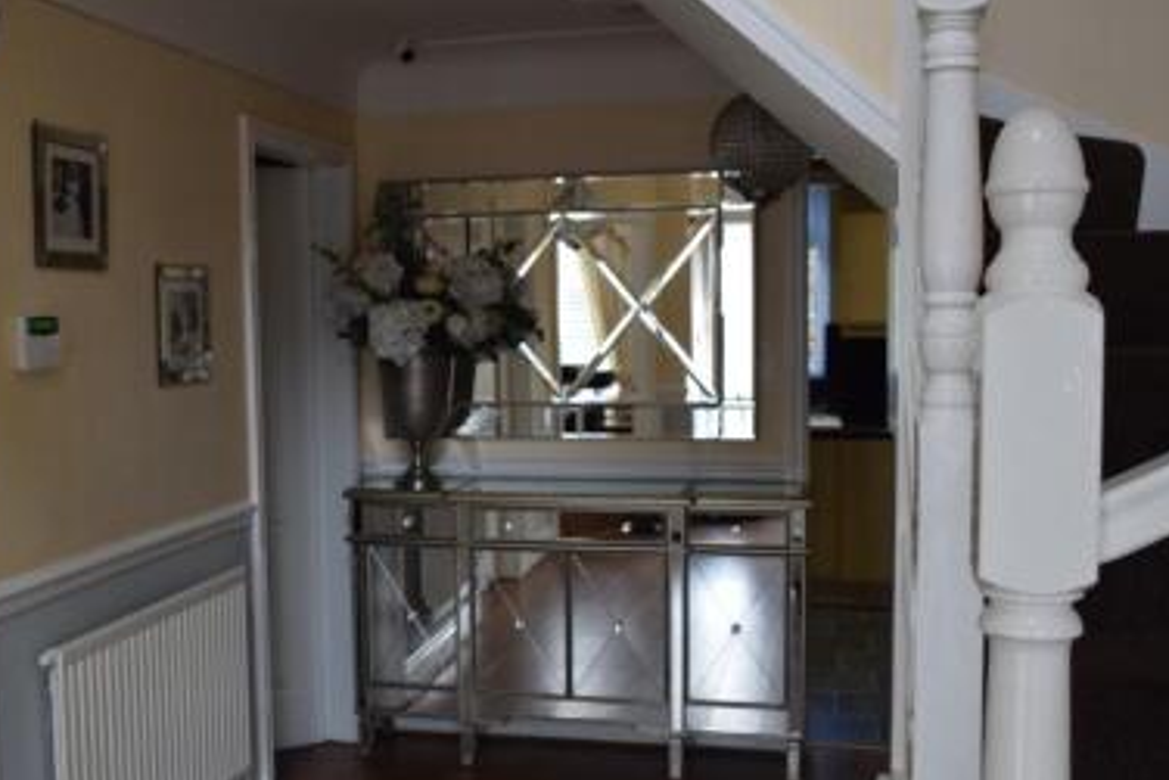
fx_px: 1417
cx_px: 451
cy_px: 437
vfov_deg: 30.8
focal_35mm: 44
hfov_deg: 44.5
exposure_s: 1/125
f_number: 5.6
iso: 800
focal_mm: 23
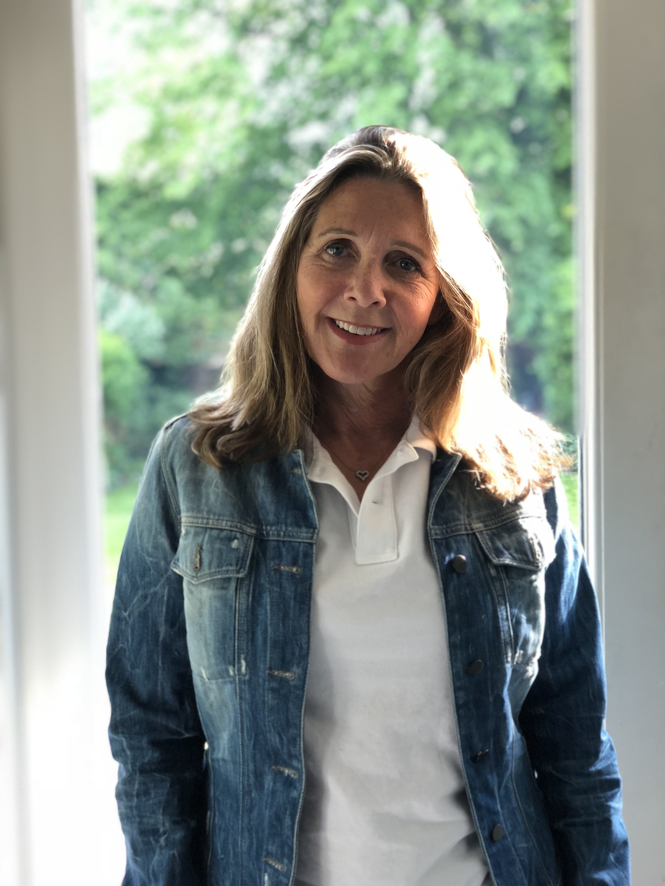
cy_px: 443
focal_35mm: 52
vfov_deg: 36.8
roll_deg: +1.0
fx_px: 1332
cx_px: 332
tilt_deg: -2.9
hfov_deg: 28.0
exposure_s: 1/60
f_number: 2.4
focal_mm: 6
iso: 100
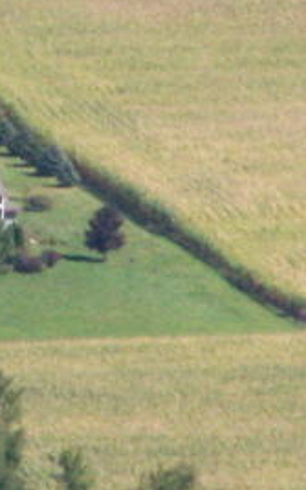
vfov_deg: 1.4
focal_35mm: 1547
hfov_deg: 0.8
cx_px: -16
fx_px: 20631
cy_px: 204
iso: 400
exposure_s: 1/1000
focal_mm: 63
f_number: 7.1
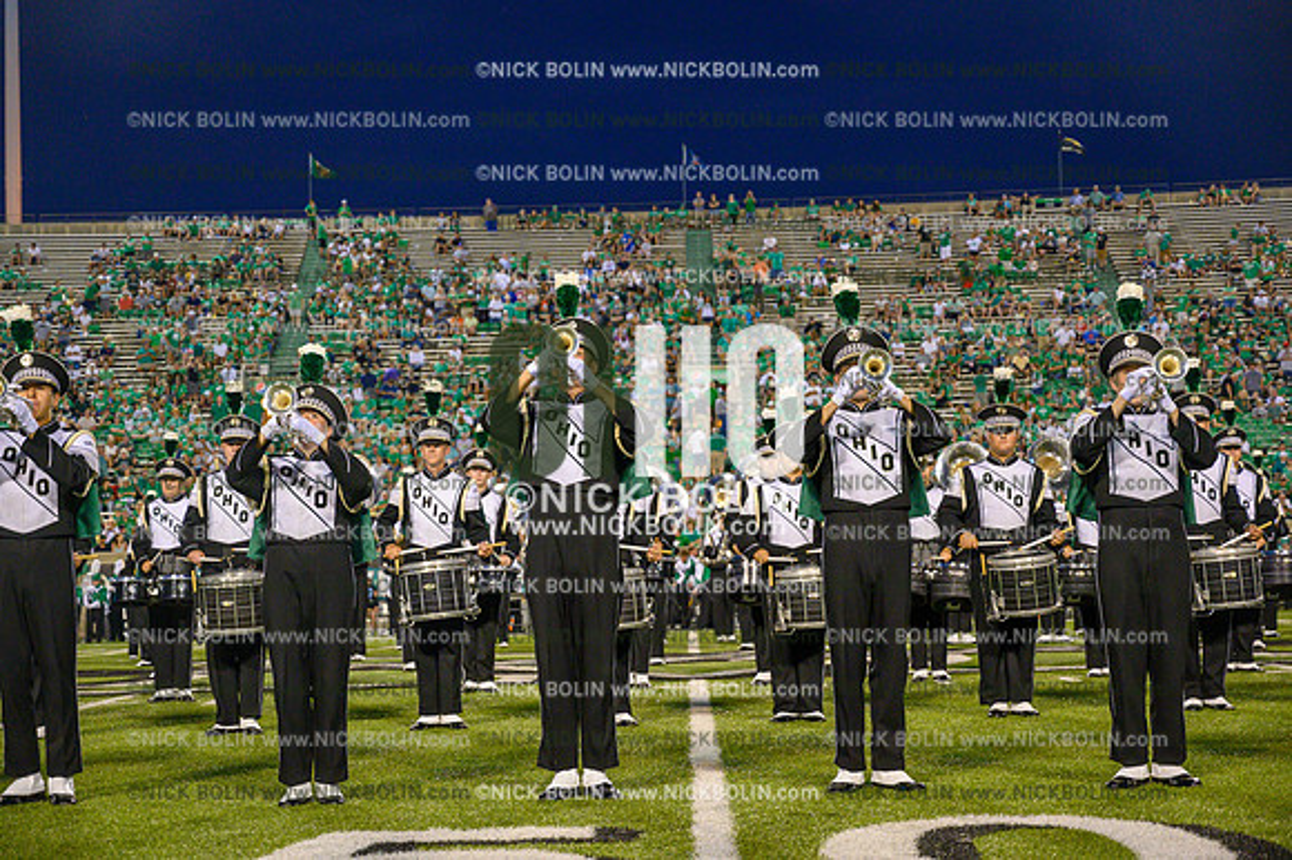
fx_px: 2260
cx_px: 646
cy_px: 430
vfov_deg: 21.5
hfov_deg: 31.9
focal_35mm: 63
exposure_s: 1/500
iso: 5000
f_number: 4
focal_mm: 63
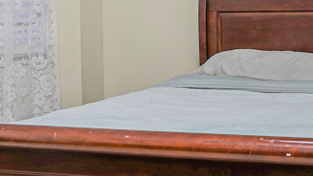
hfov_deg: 28.0
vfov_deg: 16.0
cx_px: 252
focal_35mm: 74
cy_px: 7
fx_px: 614
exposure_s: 1/40
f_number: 4.5
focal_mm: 16
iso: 50
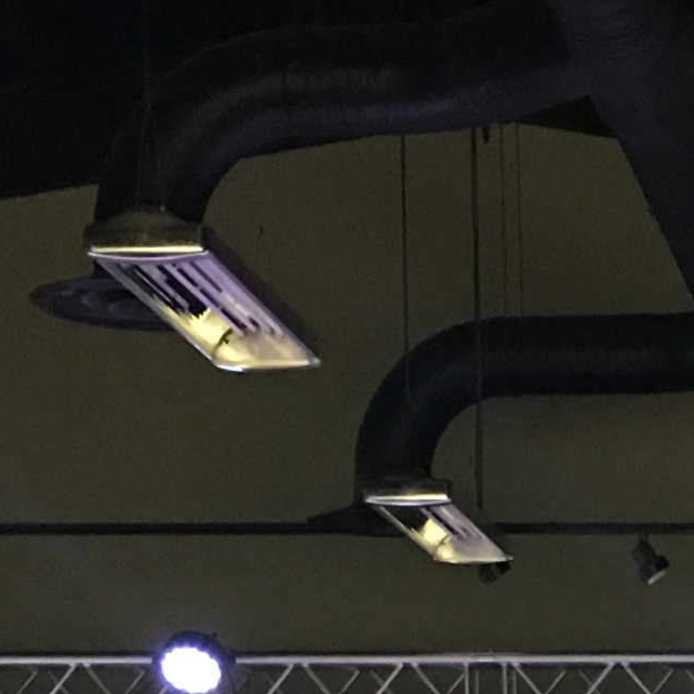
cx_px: 1024
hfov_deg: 10.5
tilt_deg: -1.6
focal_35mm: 161
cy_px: 1278
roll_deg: -0.5
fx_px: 3652
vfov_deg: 10.2
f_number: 2.2
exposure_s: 1/4
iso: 80
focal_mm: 4.15
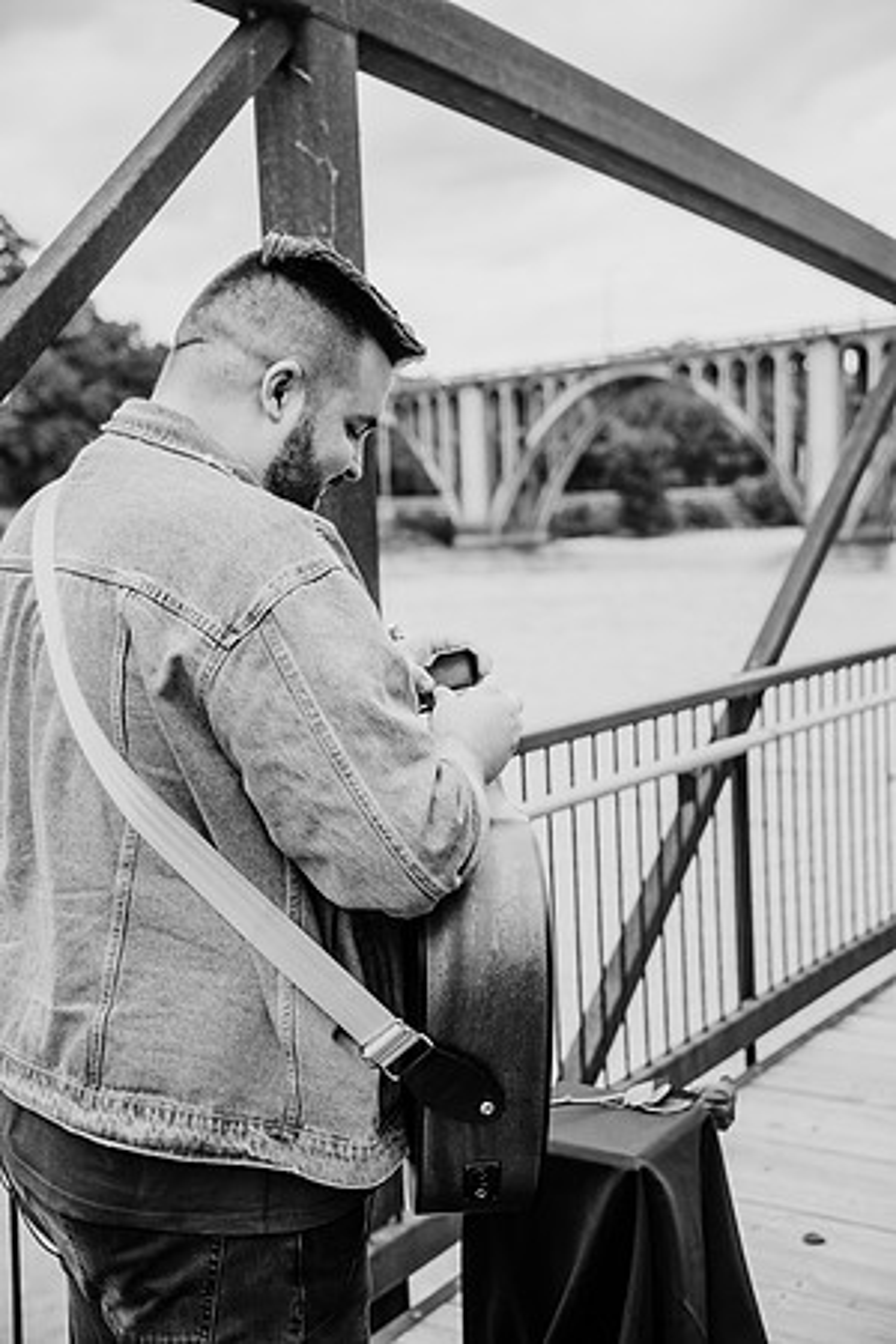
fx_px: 1867
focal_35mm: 50
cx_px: 448
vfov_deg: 39.6
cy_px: 672
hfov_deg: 27.0
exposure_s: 1/800
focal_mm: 50
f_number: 4
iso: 320
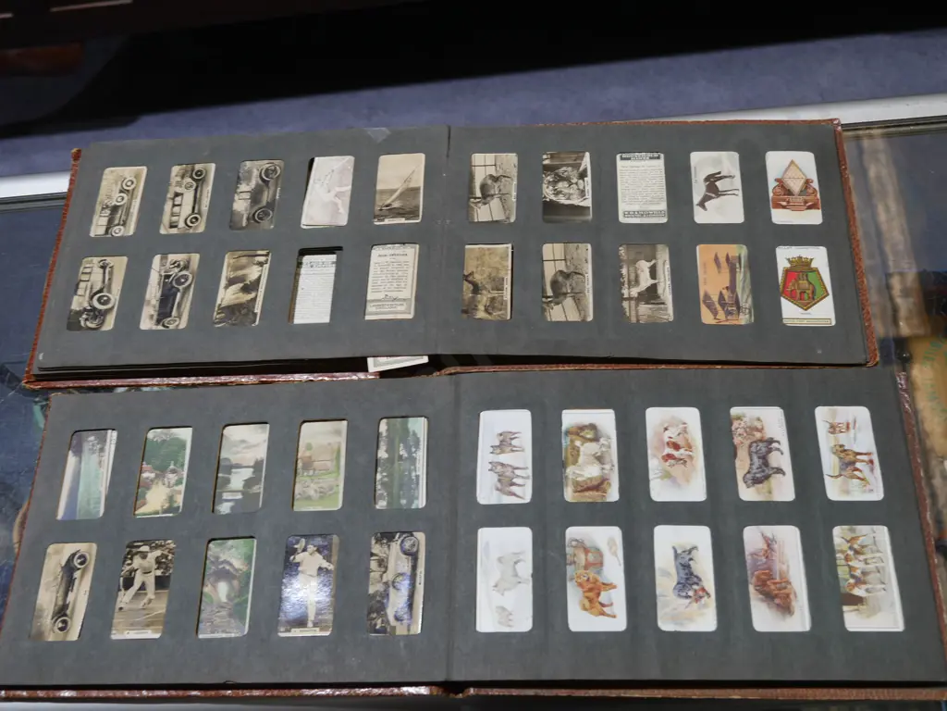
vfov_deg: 34.3
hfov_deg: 44.8
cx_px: 474
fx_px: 1149
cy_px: 356
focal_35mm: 42
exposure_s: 1/60
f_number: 4.6
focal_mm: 21
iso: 200
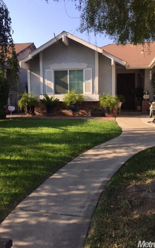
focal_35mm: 31
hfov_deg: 40.6
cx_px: 83
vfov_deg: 61.2
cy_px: 123
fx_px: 209
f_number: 2.2
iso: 32
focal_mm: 4.15
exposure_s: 1/694
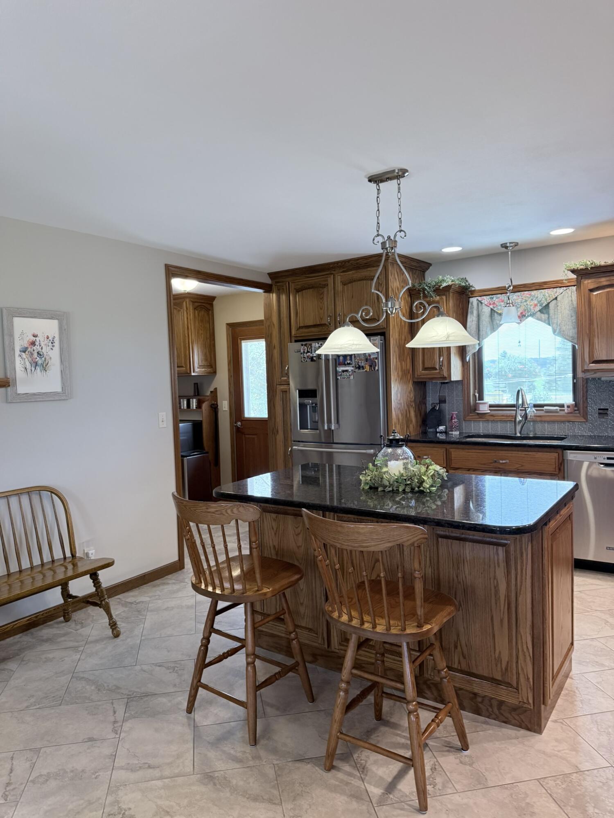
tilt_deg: -1.1
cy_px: 409
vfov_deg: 71.6
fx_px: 568
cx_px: 307
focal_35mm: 24
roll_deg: +2.4
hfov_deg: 56.8
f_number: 1.78
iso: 200
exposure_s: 1/122
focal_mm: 6.76
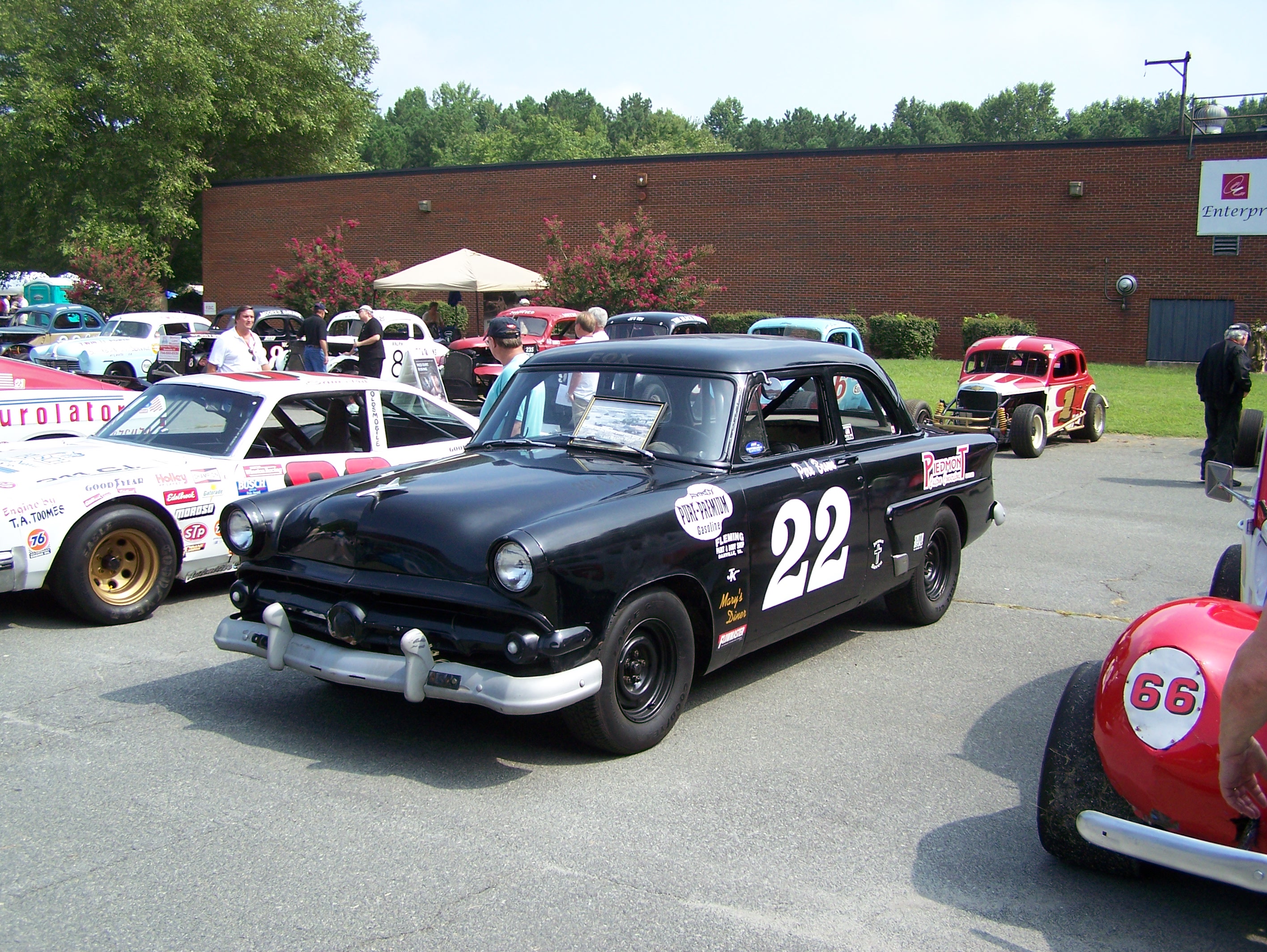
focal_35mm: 38
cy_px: 476
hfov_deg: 48.9
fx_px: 1392
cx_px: 634
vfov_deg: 37.8
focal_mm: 6.3
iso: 80
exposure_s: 1/800
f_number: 2.8
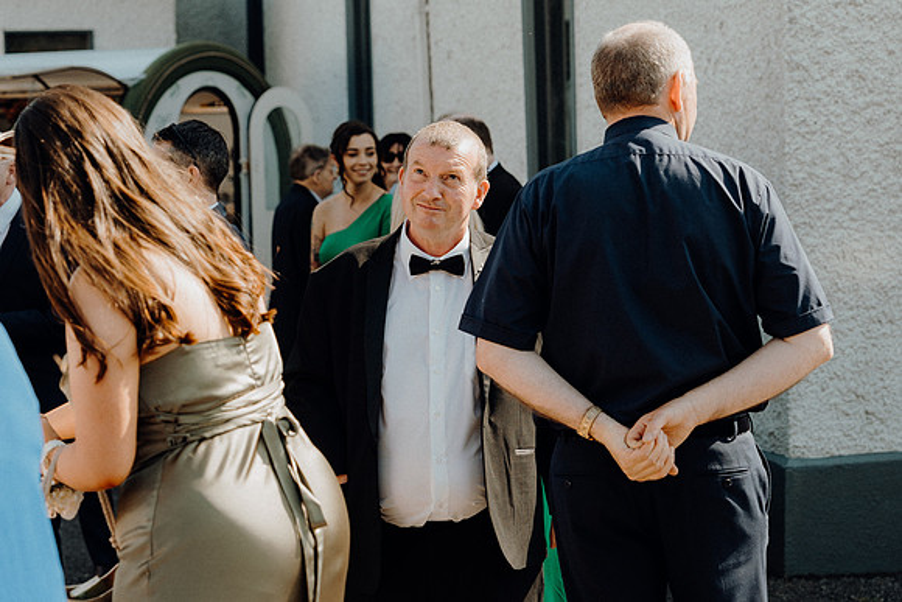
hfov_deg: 23.1
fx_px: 2206
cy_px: 301
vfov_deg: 15.5
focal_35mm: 88
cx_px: 451
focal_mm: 59
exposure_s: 1/500
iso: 125
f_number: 3.5
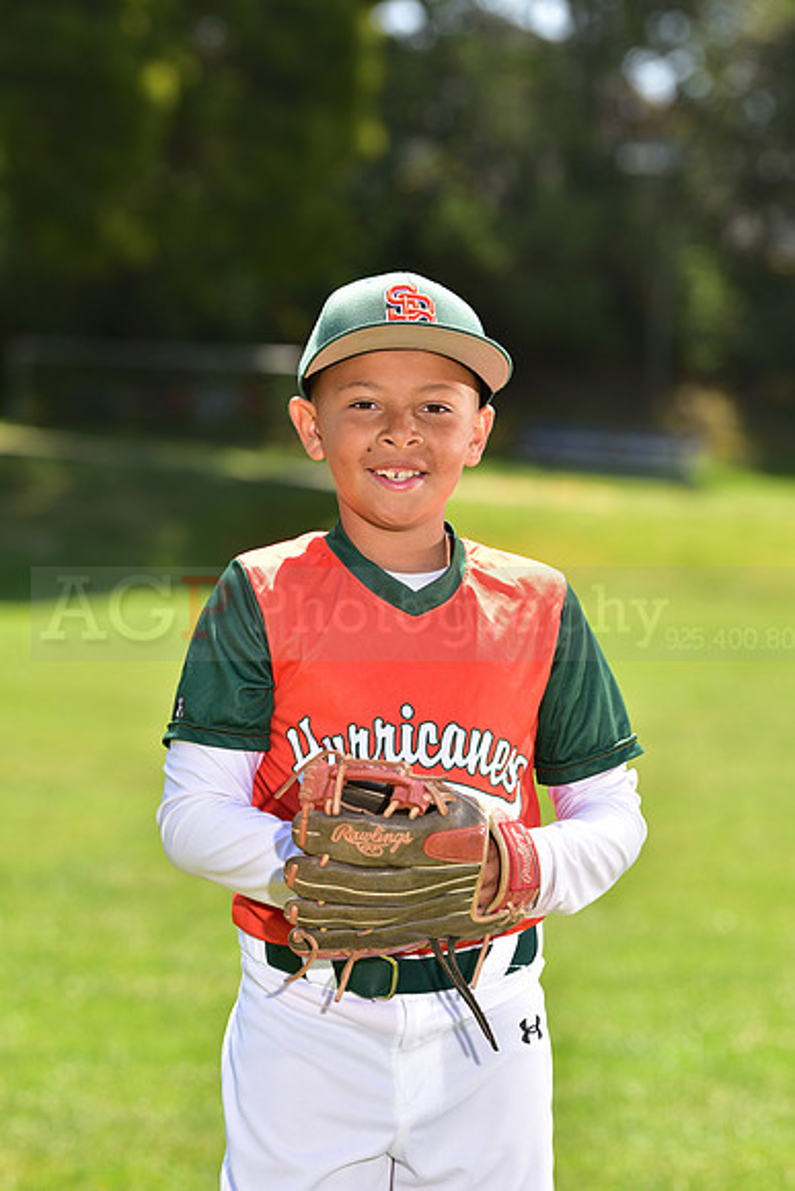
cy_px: 596
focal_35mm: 155
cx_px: 398
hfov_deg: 8.9
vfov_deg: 13.2
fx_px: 5131
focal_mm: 155
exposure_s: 1/200
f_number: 5
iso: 80
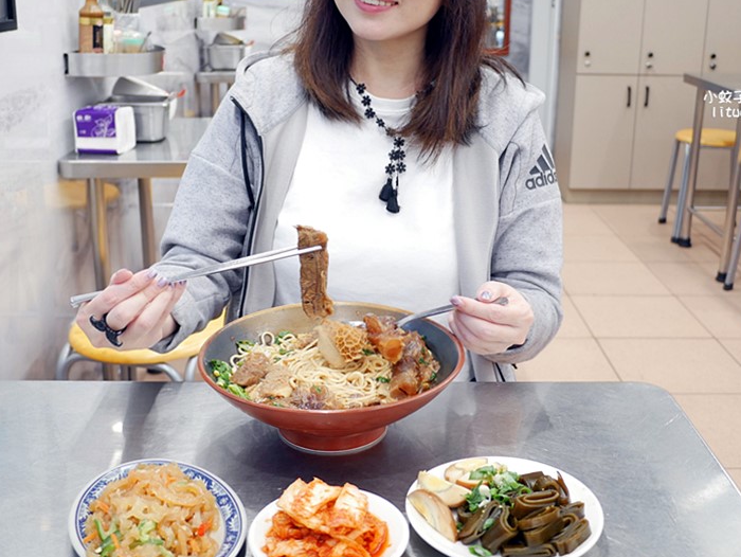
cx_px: 368
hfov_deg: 46.8
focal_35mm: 40
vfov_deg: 35.7
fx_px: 857
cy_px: 200
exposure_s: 1/60
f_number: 2.5
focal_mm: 14
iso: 400
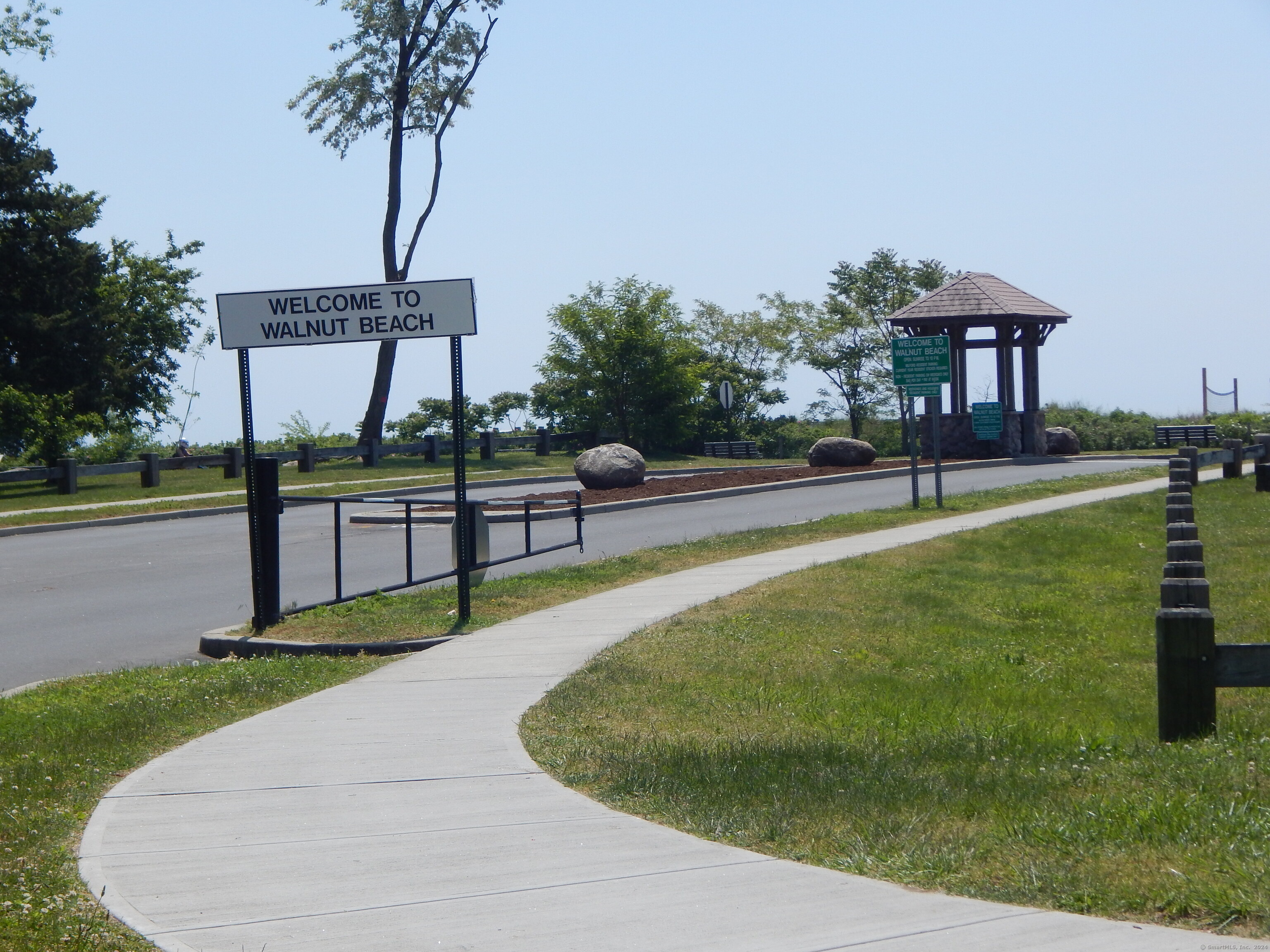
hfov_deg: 23.0
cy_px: 476
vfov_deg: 17.4
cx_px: 635
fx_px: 3119
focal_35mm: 85
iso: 125
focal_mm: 15.3
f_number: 8.6
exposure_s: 1/400
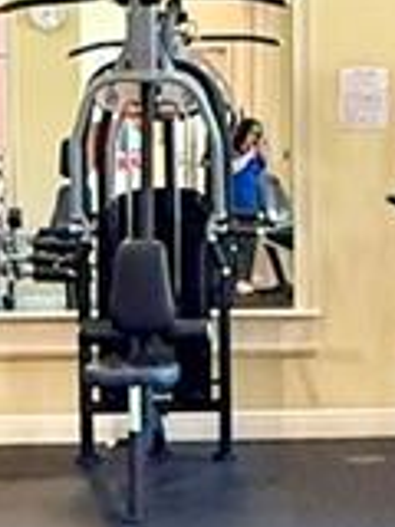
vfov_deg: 18.7
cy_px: 306
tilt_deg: -5.3
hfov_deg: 13.7
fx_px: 1598
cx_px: 471
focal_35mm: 105
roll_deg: -0.4
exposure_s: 1/60
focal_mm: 2.22
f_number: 2.2
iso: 400
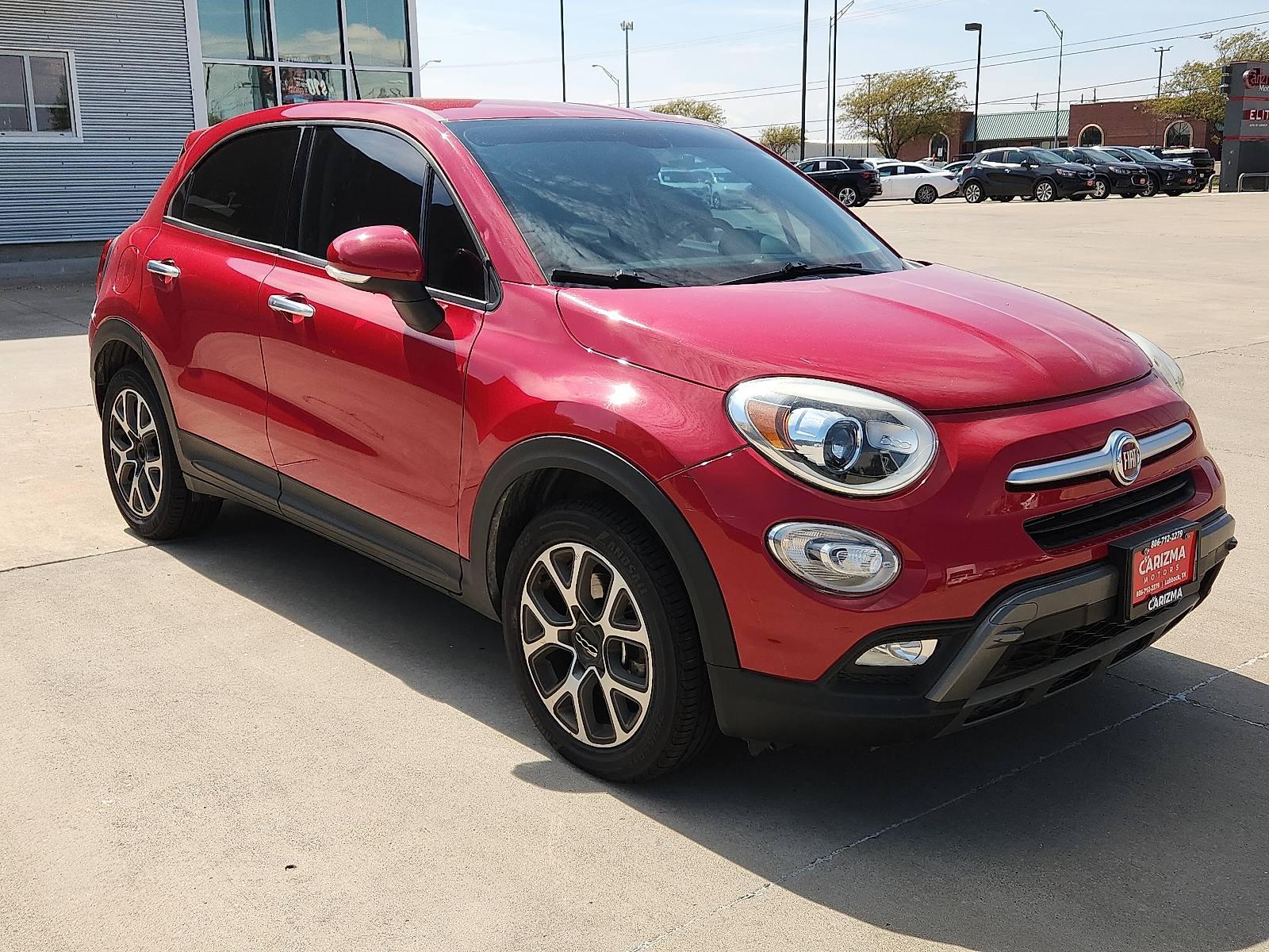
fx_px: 843
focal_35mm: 23
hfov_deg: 73.9
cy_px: 476
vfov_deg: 58.9
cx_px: 634
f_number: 1.8
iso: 50
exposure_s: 1/1429
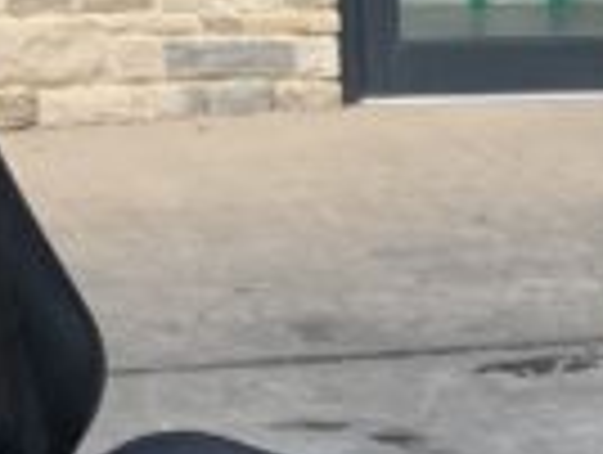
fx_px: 3857
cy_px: 989
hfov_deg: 8.4
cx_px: 1242
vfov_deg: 6.5
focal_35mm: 221
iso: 16
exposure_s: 1/770
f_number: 1.8
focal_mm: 3
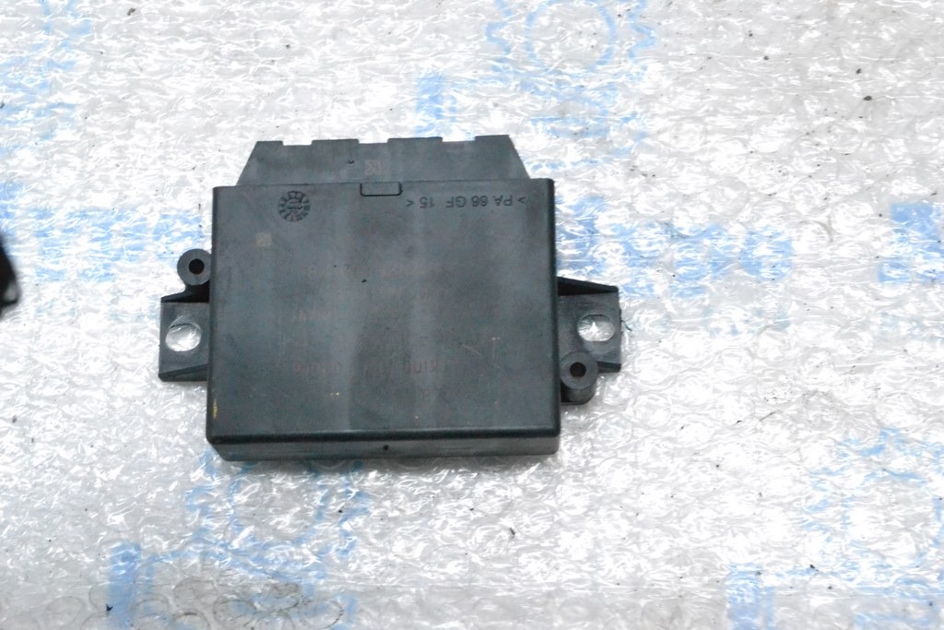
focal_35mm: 63
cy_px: 315
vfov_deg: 21.6
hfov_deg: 31.9
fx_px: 1652
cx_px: 472
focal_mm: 42
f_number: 11
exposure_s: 1/160
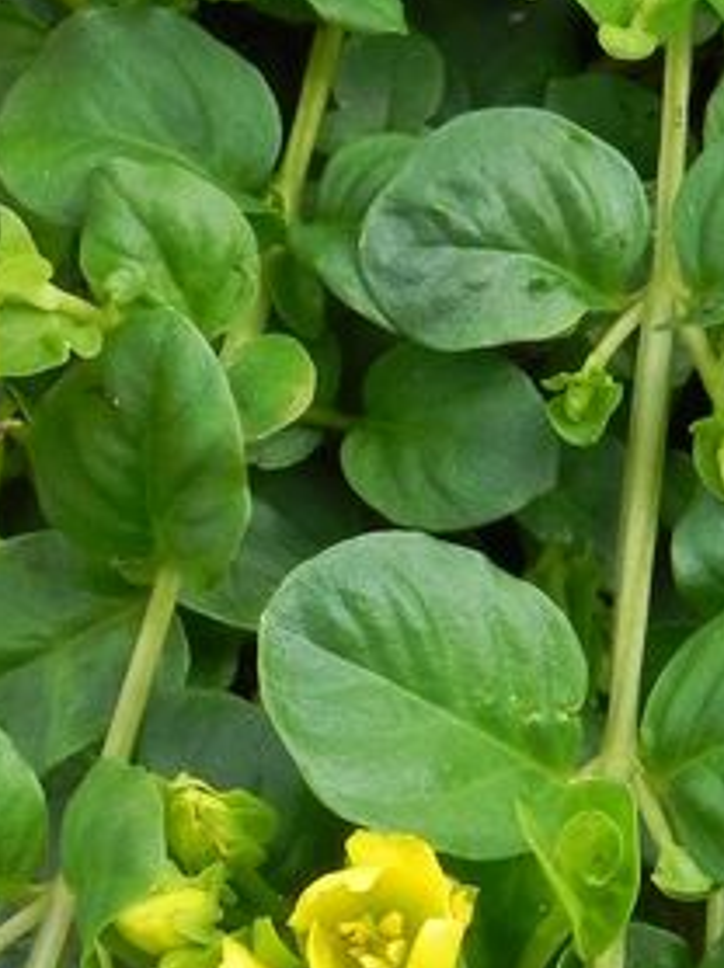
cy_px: 1313
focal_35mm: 167
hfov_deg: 8.7
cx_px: 968
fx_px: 4664
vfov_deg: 11.5
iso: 160
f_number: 6.3
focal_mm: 10.3
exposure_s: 1/100
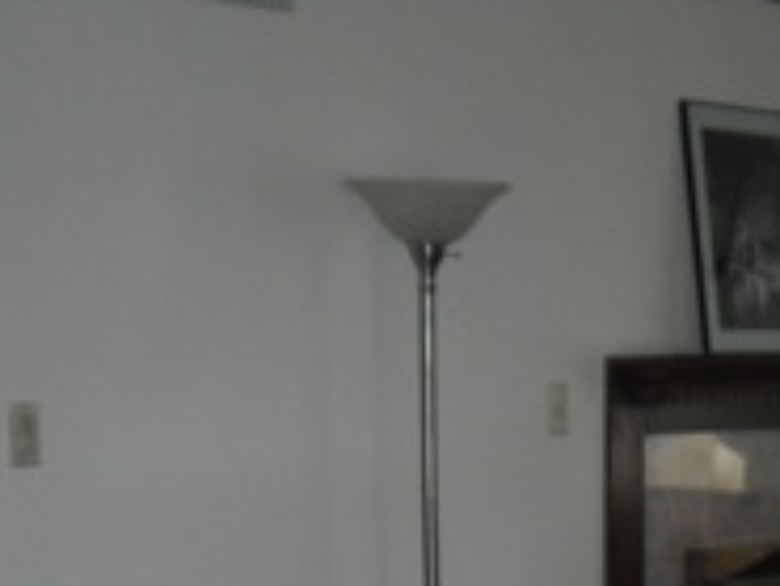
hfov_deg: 15.2
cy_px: 885
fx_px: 2728
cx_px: 1143
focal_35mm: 121
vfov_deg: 11.7
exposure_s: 1/60
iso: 200
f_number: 2.8
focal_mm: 5.7
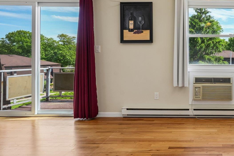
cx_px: 213
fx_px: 202
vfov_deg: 42.0
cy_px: 58
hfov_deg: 52.5
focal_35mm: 31
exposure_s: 1/30
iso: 160
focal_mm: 16
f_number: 8
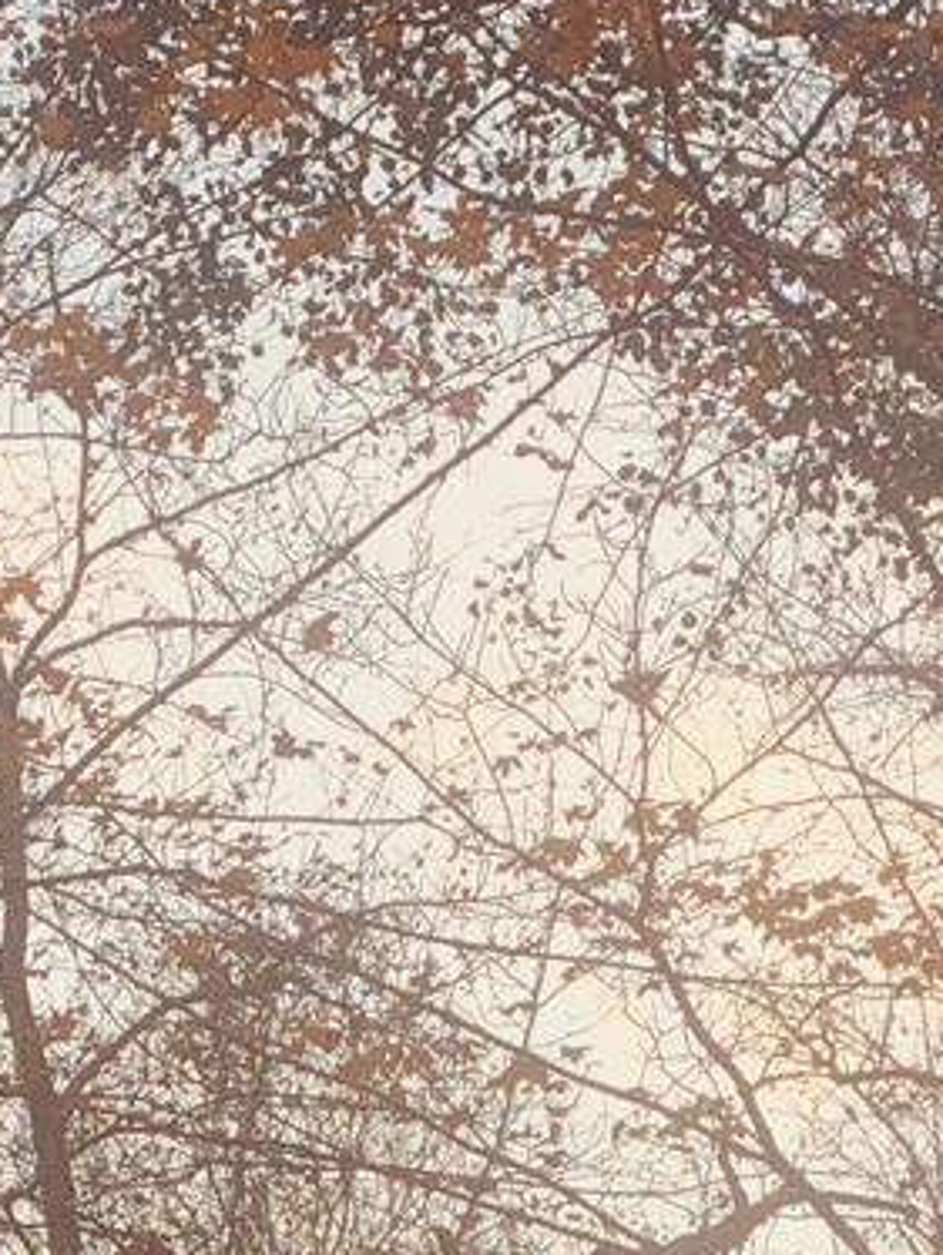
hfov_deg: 10.5
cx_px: 47
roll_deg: -0.9
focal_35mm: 140
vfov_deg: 13.8
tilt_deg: +13.6
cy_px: 1399
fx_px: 5079
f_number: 1.8
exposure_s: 1/87
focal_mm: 4.25
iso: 100
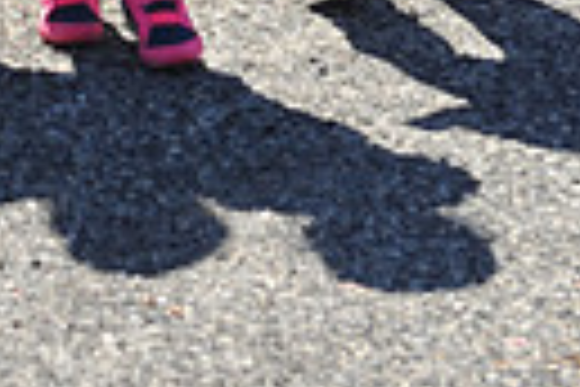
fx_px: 5075
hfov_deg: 6.5
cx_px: -301
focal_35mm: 315
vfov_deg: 4.3
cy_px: -428
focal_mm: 70
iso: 200
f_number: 5
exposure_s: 1/500
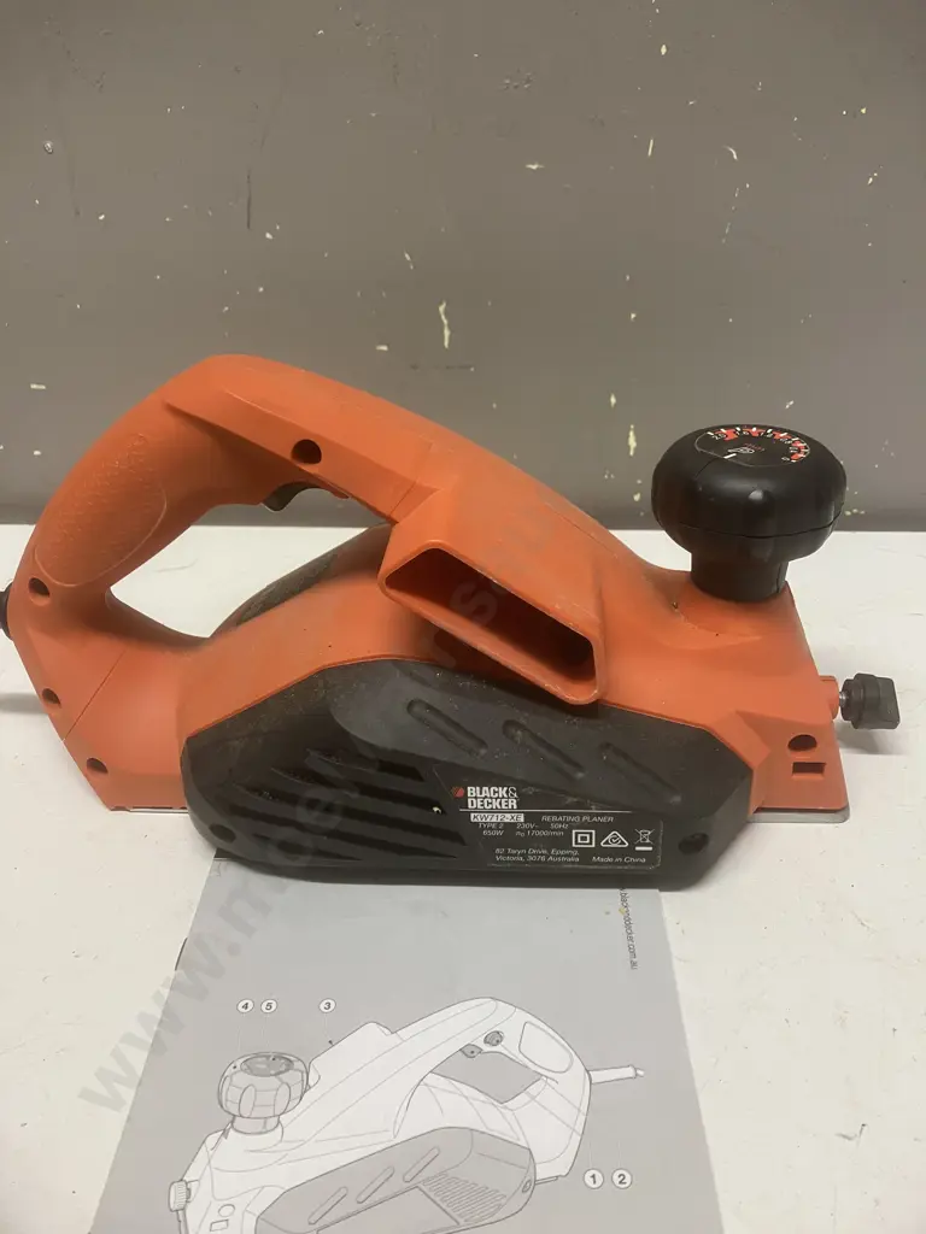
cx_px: 463
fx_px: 999
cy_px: 617
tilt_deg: -28.1
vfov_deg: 63.4
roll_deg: +1.7
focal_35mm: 28
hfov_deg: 49.7
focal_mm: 3.99
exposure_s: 1/50
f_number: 1.8
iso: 80
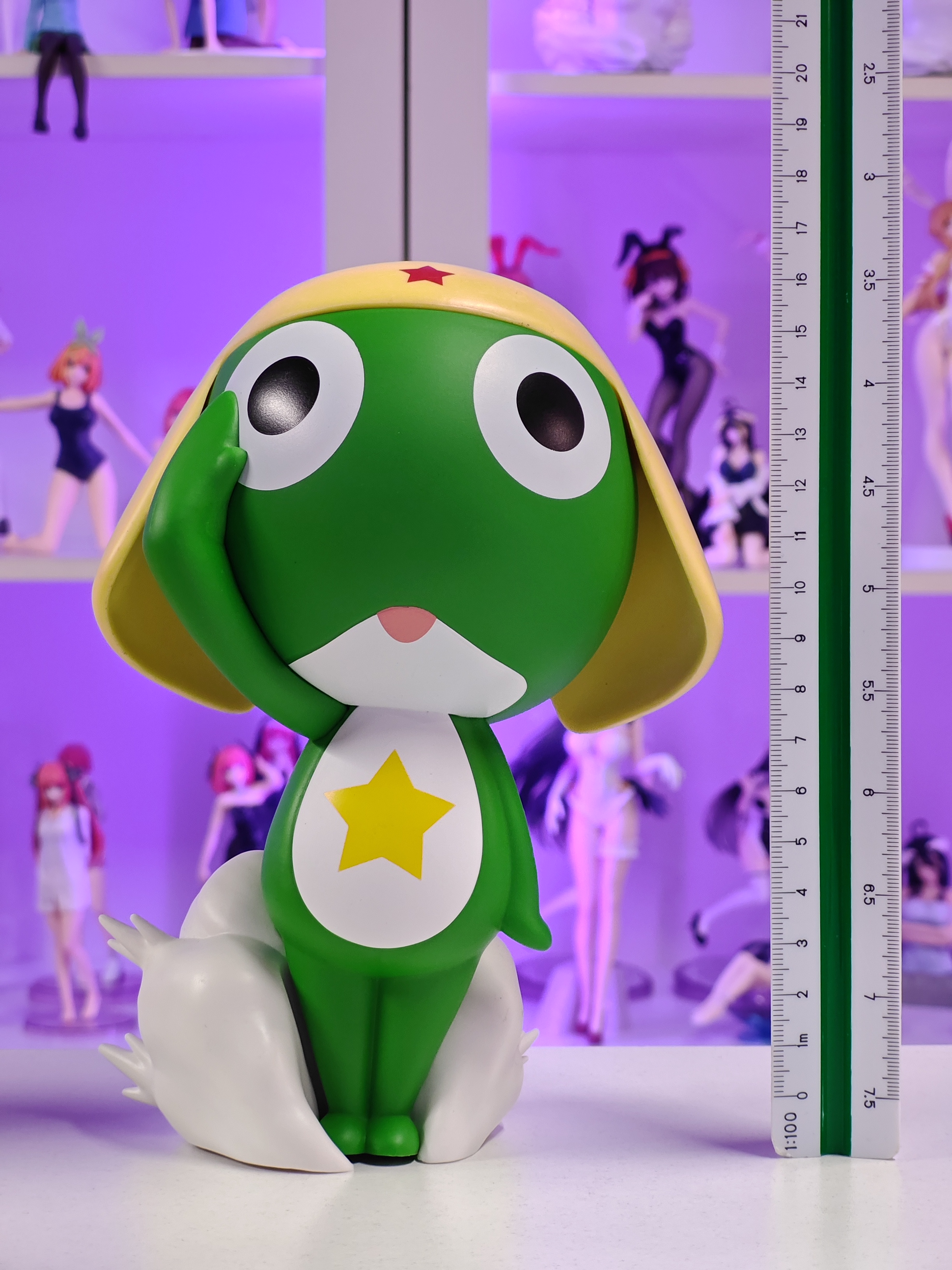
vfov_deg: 24.4
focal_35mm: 80
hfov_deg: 18.4
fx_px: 2934
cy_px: 635
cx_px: 476
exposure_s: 1/25
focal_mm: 7.48
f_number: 2.4
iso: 800
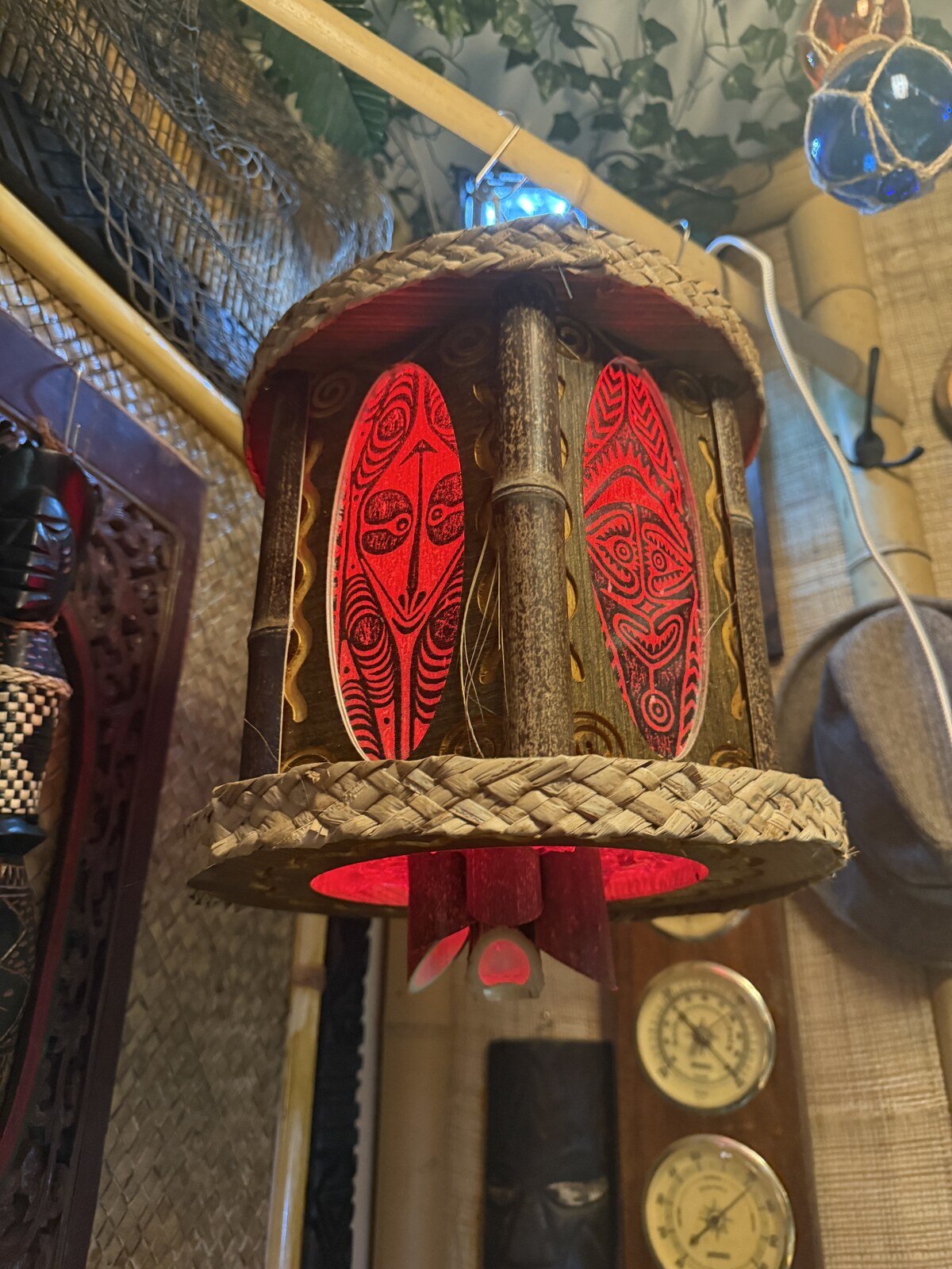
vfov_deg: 71.6
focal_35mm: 24
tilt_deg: +23.9
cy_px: 634
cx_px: 476
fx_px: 880
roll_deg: -0.6
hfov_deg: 56.8
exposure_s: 1/40
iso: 640
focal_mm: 6.76
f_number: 1.78
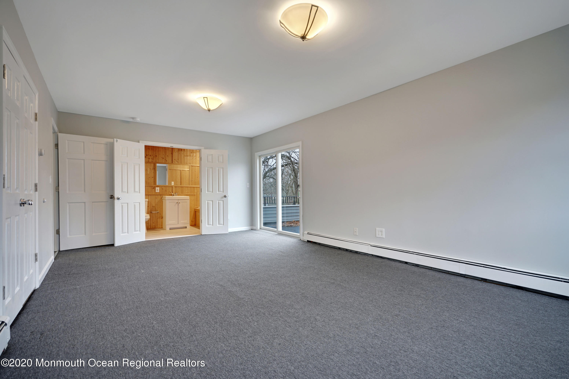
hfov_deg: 96.7
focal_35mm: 16
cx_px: 284
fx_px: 253
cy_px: 190
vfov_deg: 73.7
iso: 200
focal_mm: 16
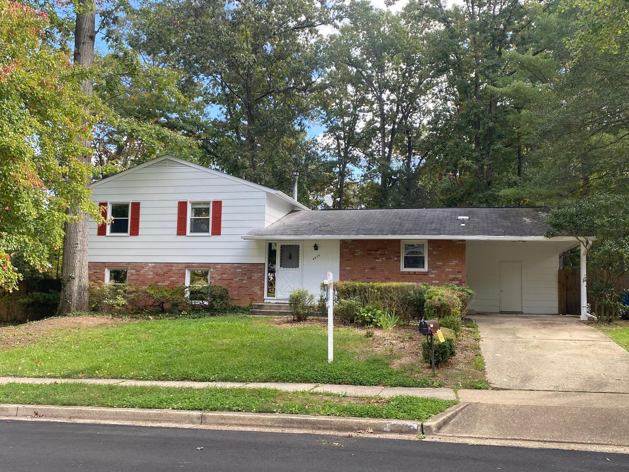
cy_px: 254
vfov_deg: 42.9
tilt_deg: +4.4
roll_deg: -0.6
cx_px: 302
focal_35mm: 33
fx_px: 600
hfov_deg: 55.3
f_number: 1.8
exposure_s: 1/331
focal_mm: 4.25
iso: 32
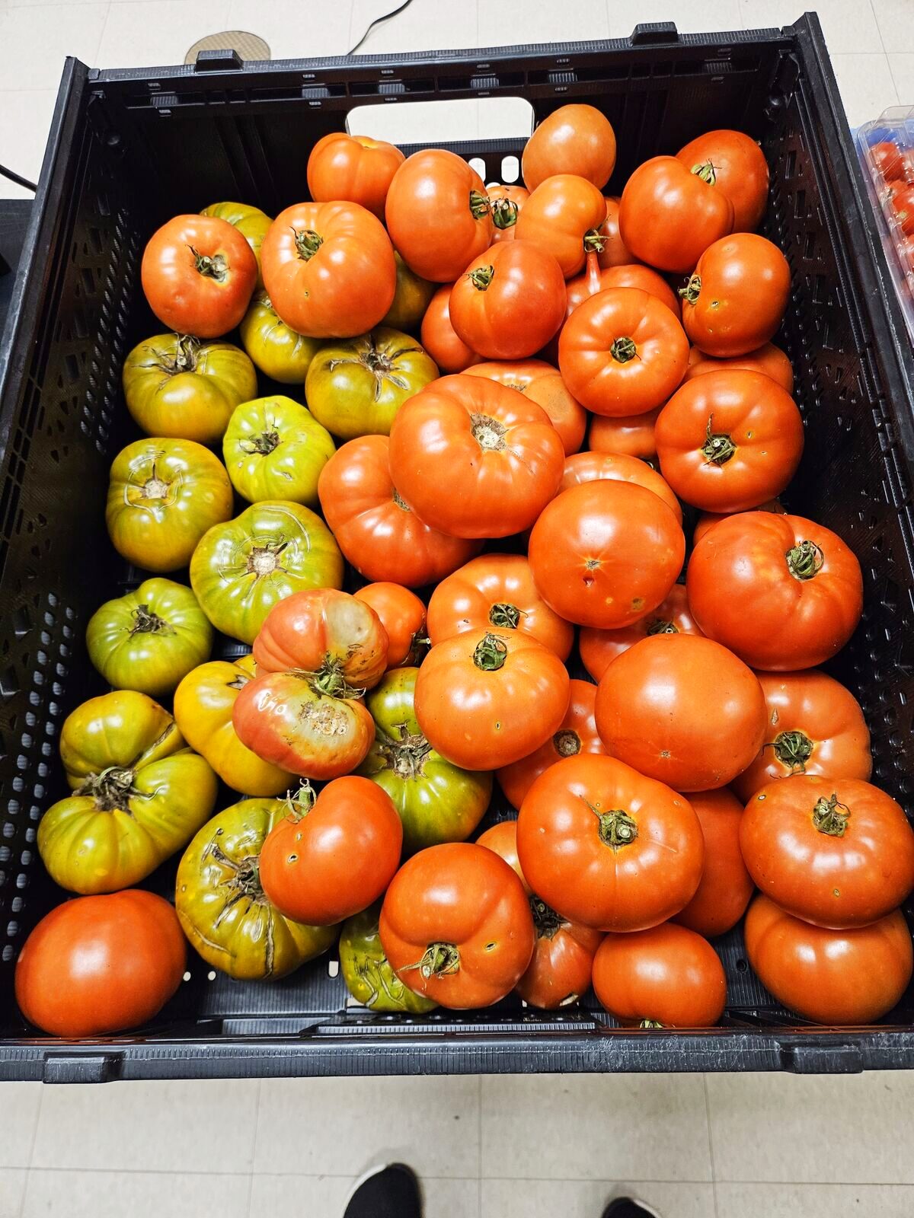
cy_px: 609
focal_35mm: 23
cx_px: 457
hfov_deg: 58.9
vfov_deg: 73.9
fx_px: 810
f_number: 1.8
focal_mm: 5.4
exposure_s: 1/120
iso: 250
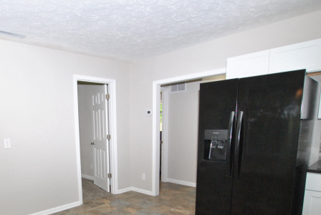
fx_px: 223
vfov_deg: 49.0
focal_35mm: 25
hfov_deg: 68.6
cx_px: 97
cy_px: 166
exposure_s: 1/60
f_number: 7.1
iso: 800
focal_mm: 10
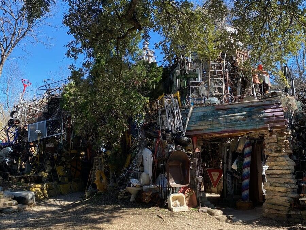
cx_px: 153
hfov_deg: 67.3
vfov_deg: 53.1
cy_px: 115
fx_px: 230
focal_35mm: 26
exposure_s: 1/905
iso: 32
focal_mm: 4.25
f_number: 1.8
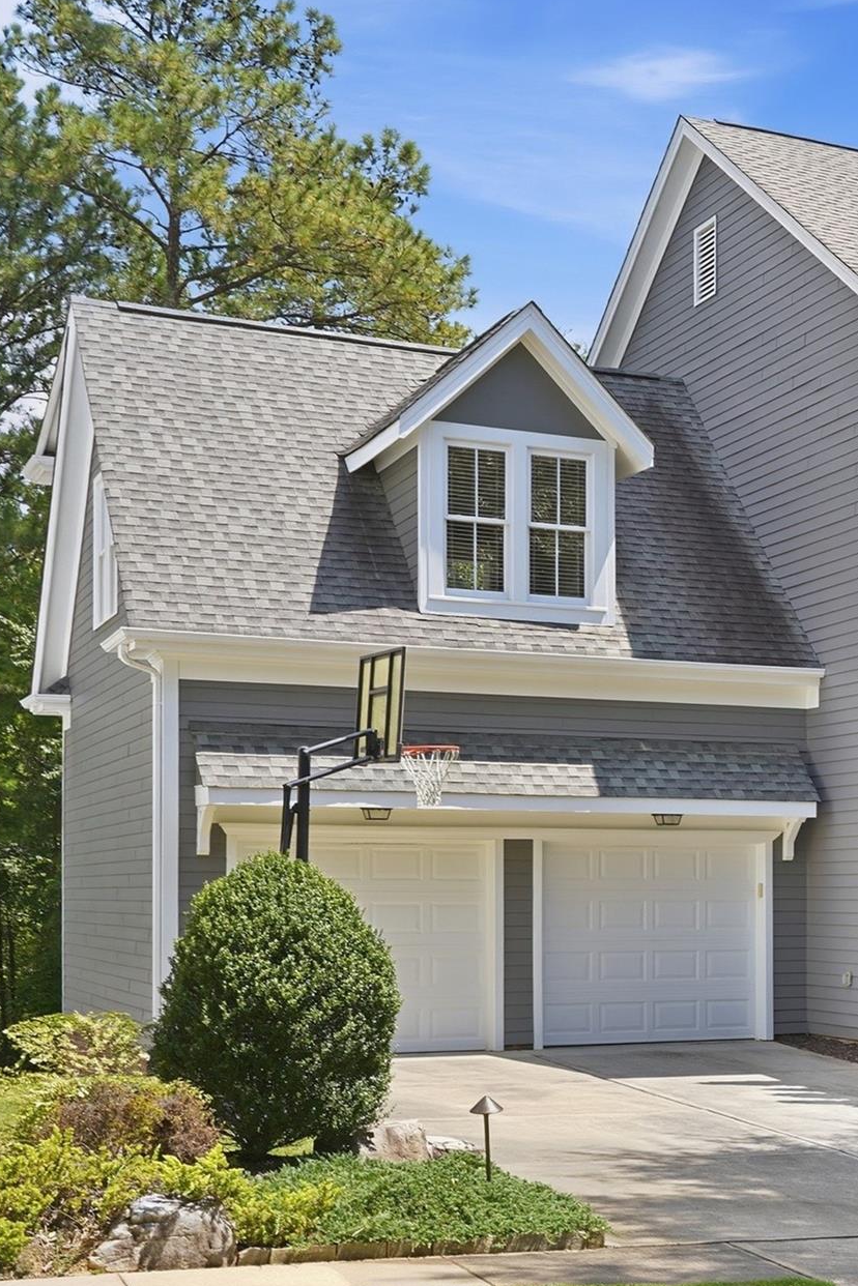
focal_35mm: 56
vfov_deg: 35.6
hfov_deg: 22.4
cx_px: 1014
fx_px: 2002
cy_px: 627
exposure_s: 1/100
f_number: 6.3
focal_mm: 34
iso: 100
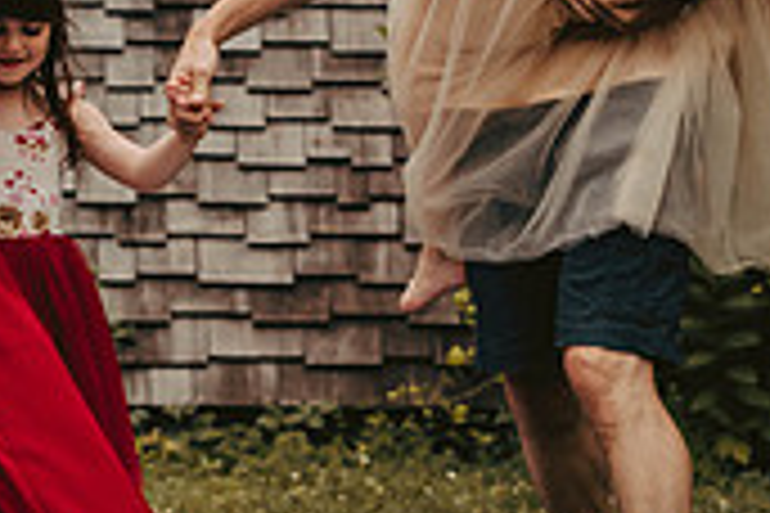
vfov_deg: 4.9
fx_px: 5946
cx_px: 239
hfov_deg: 7.4
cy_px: -25
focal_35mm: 278
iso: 640
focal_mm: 82
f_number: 2.8
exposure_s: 1/3200
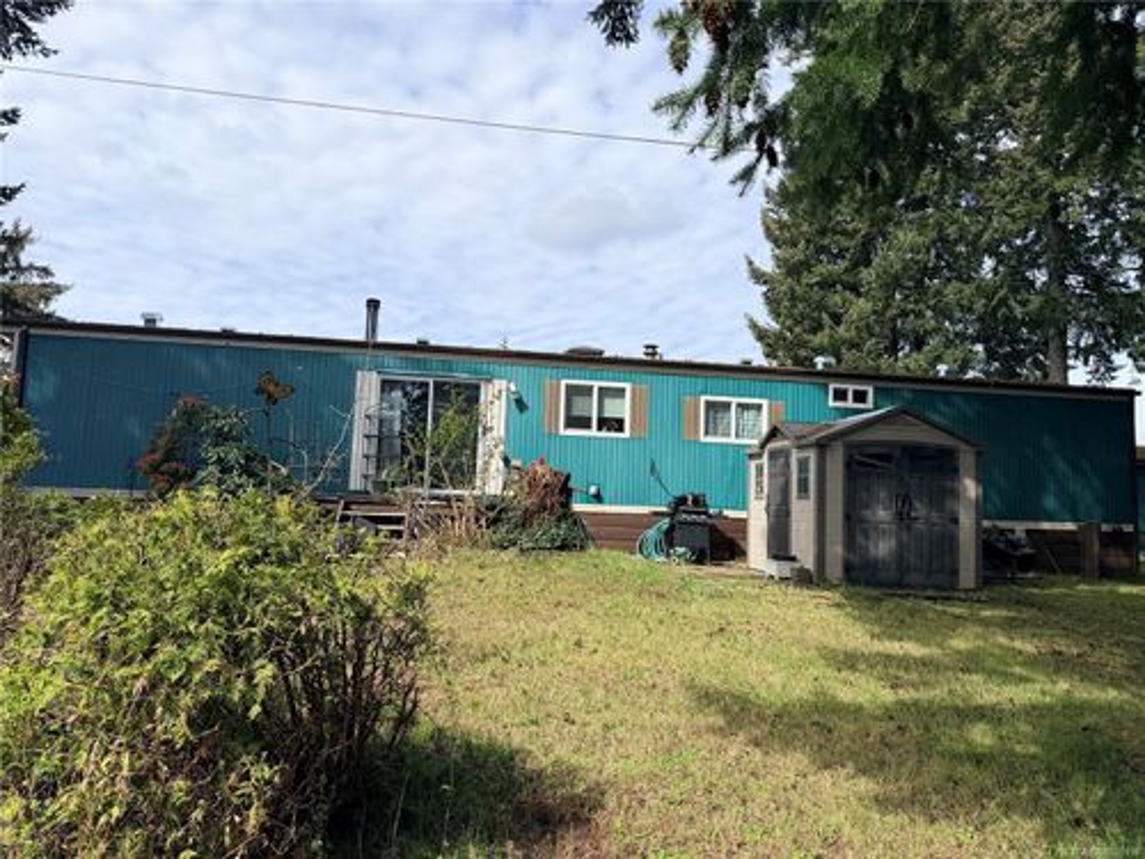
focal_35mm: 24
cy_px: 430
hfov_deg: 71.6
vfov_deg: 56.8
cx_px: 572
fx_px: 794
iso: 80
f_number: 1.78
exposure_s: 1/5319
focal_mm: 6.76
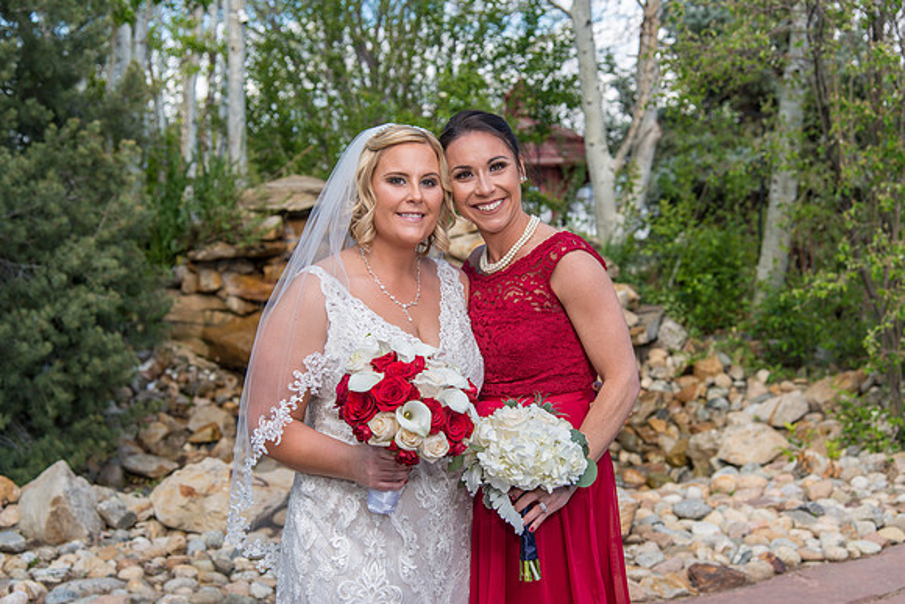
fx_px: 1383
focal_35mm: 55
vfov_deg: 24.6
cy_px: 302
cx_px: 452
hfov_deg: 36.2
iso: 100
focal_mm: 55
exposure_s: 1/250
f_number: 5
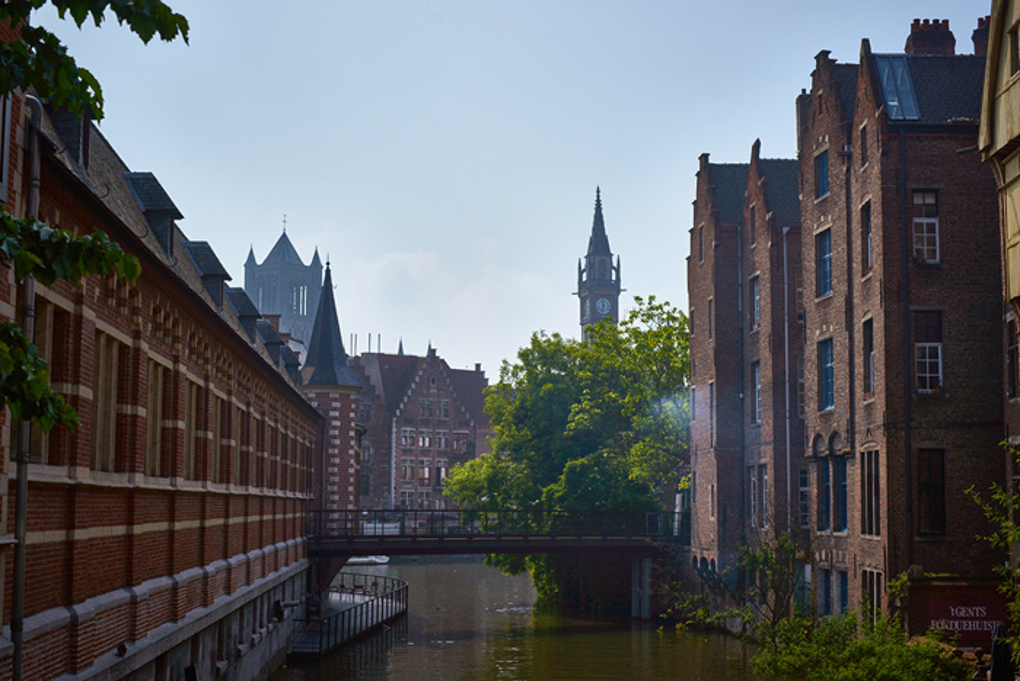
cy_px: 340
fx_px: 1417
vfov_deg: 27.0
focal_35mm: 50
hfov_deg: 39.6
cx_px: 510
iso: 200
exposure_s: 1/750
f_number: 8
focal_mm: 50
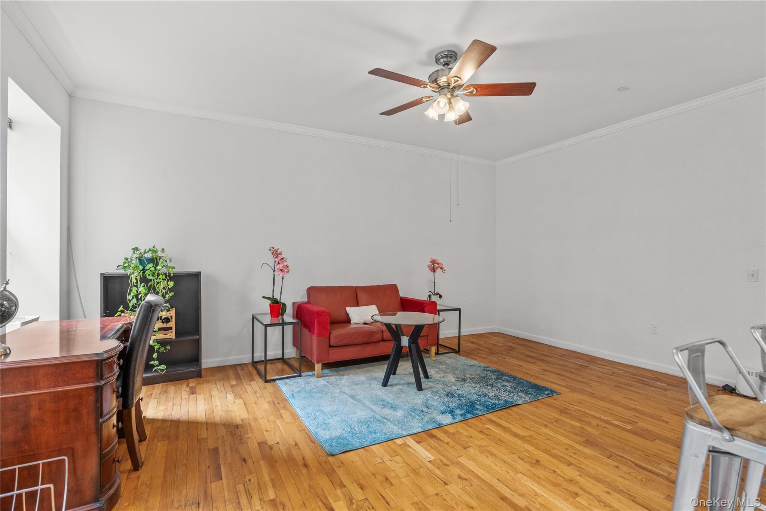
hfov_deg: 96.7
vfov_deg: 73.7
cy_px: 256
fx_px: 340
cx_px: 383
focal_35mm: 16
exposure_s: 1/13
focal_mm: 16
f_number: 5.6
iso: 1600
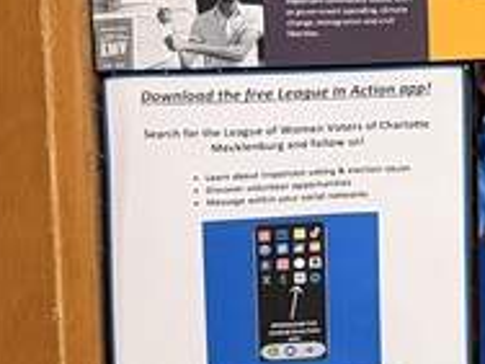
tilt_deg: -7.4
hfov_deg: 11.9
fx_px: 2144
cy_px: -67
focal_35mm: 153
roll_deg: +0.5
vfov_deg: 9.6
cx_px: 887
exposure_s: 1/60
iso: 320
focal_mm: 6.76
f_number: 1.78
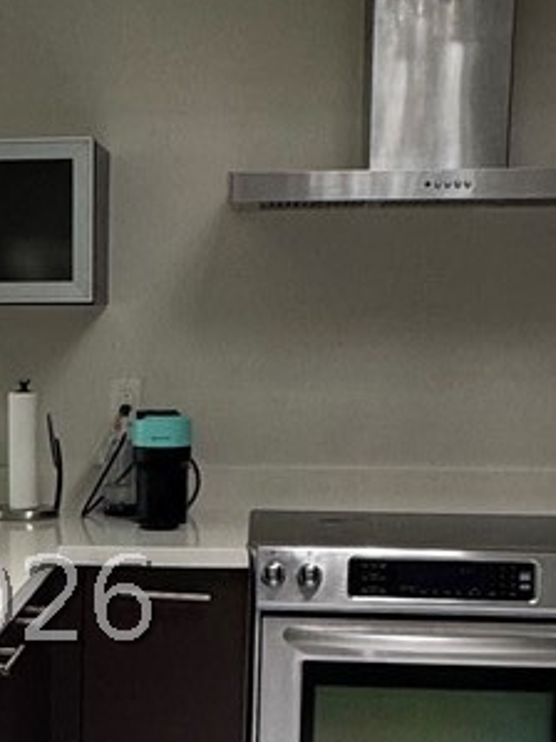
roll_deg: -0.9
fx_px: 1607
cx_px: 10
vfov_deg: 25.5
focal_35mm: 75
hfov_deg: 19.1
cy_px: 601
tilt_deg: -9.0
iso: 125
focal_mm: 2.22
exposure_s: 1/120
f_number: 2.2
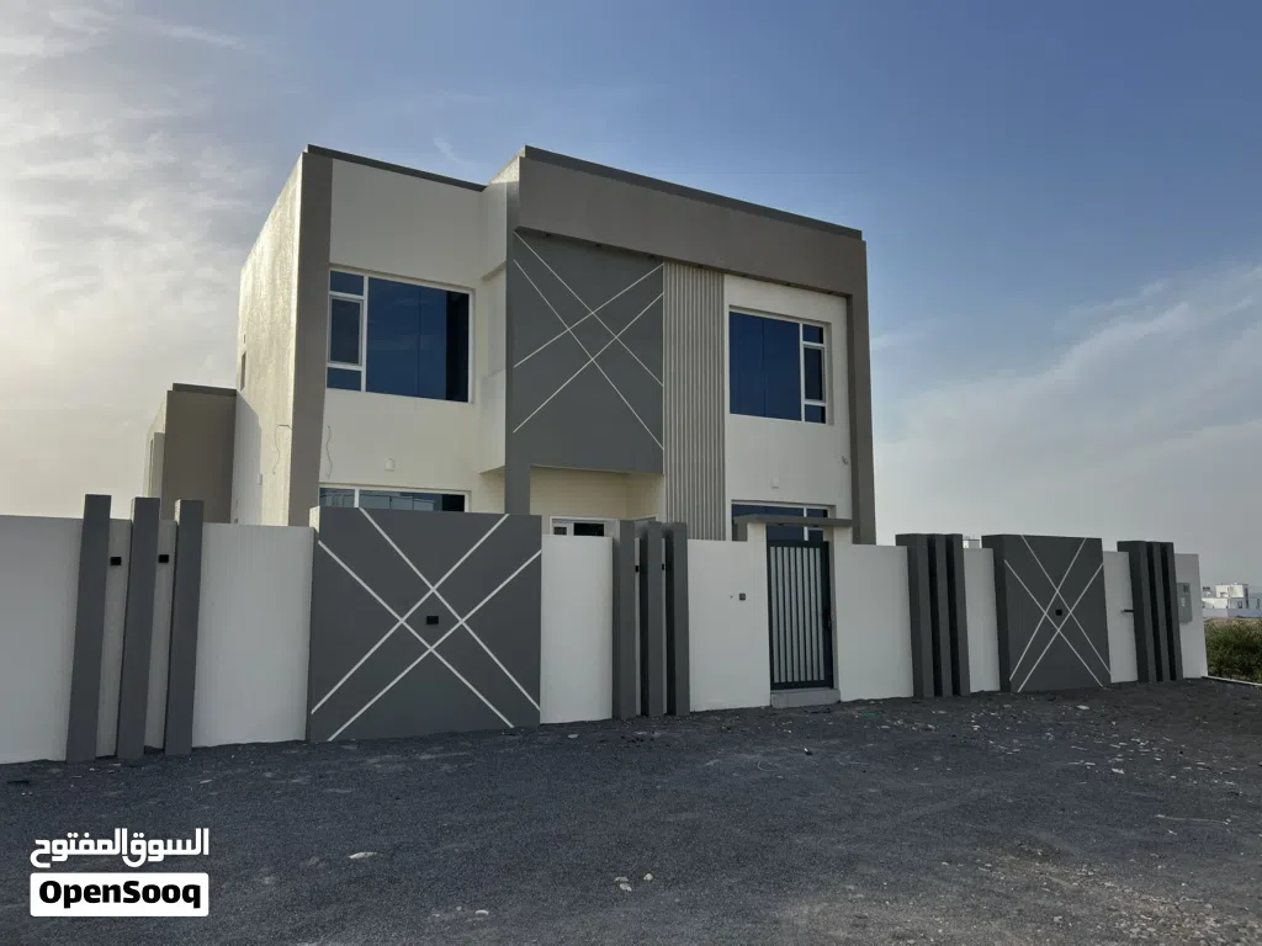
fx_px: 948
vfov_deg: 53.1
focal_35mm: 26
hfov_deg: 67.3
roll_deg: +0.7
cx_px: 631
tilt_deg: +7.5
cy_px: 473
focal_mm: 5.7
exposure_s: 1/3460
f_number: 1.5
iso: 50
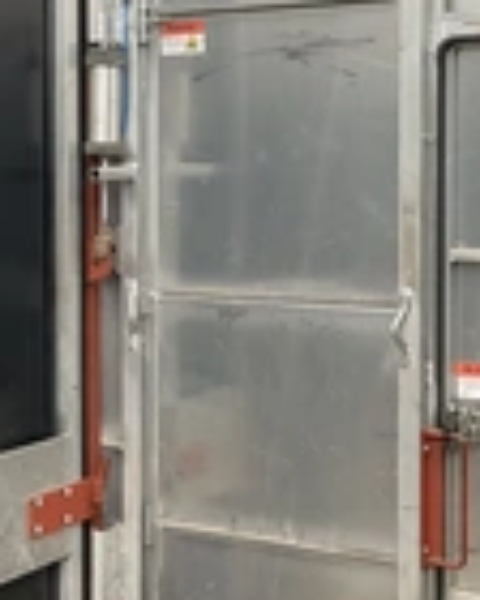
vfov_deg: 23.5
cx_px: 94
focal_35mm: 81
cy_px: 244
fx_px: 1438
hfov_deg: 18.8
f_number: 1.8
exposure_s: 1/60
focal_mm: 3
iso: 125
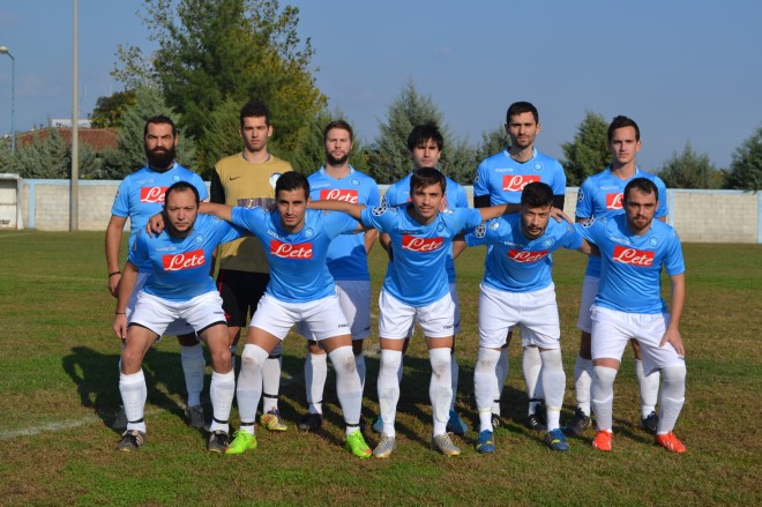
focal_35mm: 66
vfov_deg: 20.6
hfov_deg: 30.5
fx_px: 1396
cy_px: 254
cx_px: 381
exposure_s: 1/500
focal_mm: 44
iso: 100
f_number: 7.1
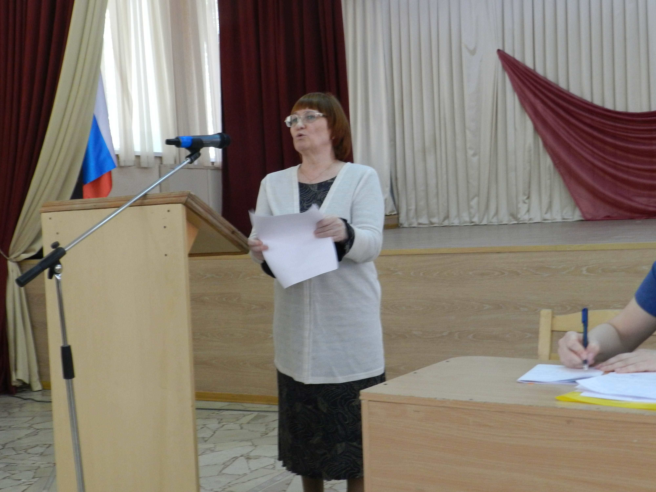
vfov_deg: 31.5
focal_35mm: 46
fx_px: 872
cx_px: 328
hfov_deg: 41.2
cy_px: 246
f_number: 4.2
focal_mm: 8.1
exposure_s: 1/20
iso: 400
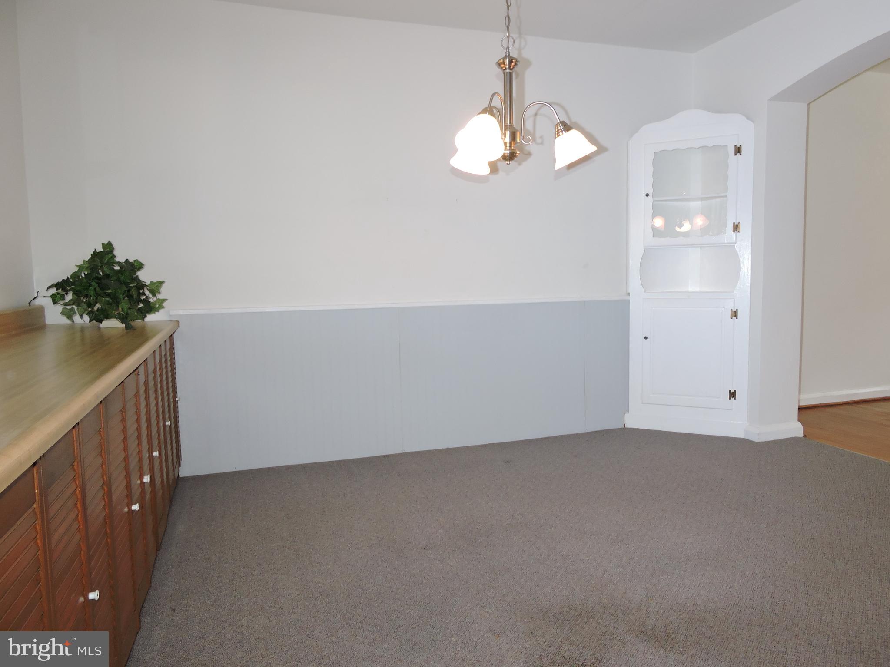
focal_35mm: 24
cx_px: 445
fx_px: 617
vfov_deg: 56.8
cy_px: 334
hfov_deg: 71.6
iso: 200
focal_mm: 4.3
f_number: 3.3
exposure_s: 1/30
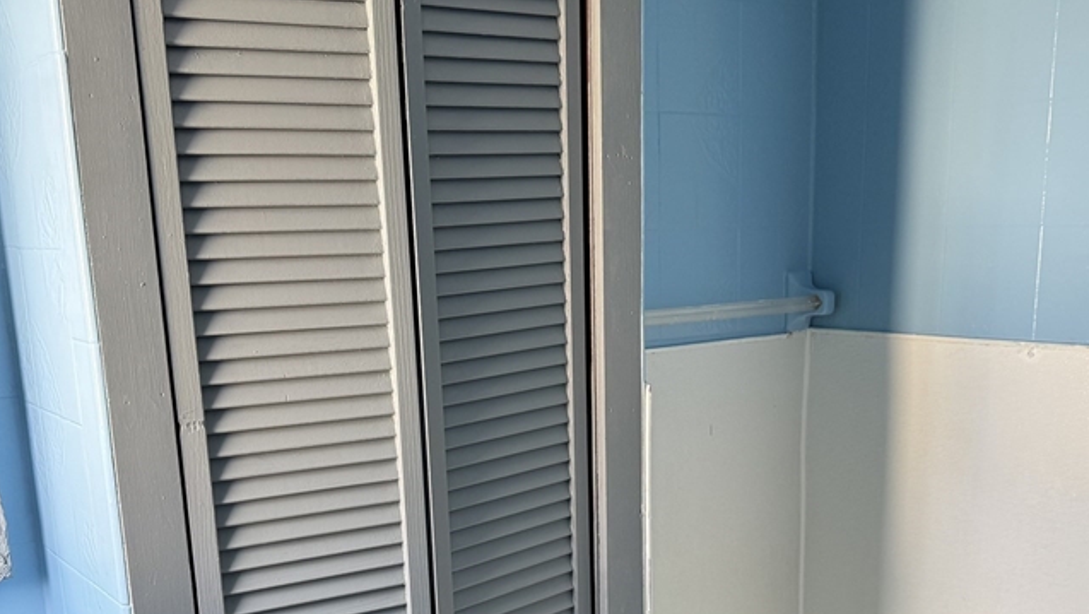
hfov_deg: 48.3
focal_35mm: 42
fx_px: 1213
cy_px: 530
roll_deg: +1.1
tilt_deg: -16.1
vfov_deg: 27.5
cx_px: 600
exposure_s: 1/60
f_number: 1.78
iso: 200
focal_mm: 6.76
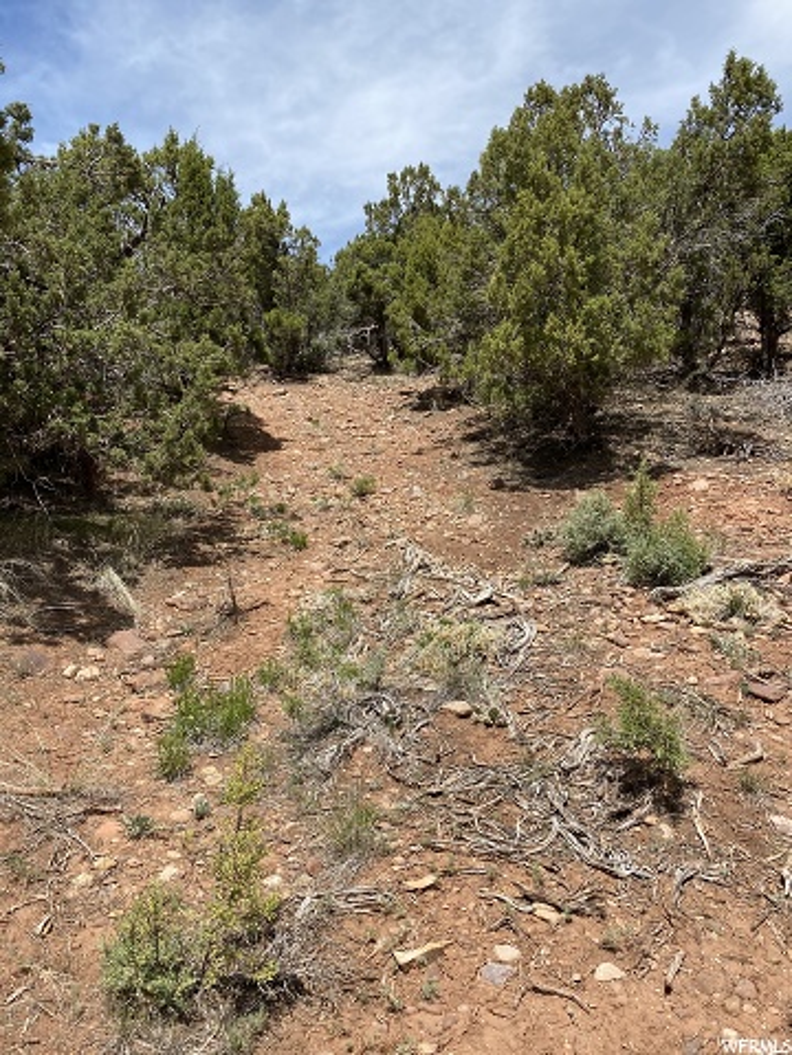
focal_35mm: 26
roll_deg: -1.2
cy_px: 528
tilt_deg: -0.1
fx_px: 793
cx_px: 396
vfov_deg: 67.3
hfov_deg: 53.1
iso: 32
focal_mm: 4.25
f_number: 1.8
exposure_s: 1/2410
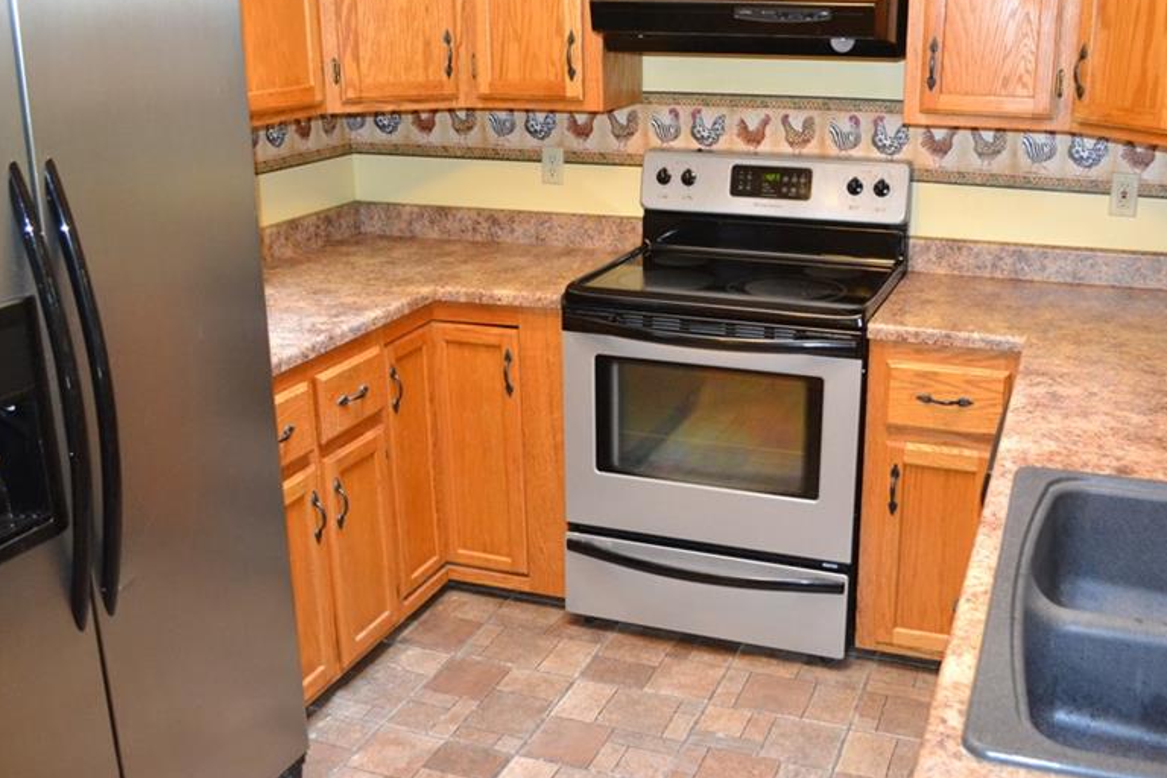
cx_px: 691
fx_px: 1167
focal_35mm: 36
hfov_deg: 52.8
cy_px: 351
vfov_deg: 36.8
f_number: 3.5
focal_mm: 18
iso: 2000
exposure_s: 1/60
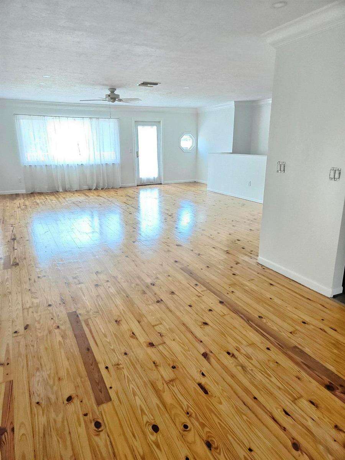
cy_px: 230
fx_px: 306
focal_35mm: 23
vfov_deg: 73.9
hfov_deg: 58.9
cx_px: 172
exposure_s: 1/40
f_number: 1.8
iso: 640
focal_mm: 5.4
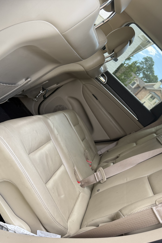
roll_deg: -42.3
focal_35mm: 34
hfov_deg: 38.6
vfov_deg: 55.8
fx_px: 229
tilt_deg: -13.8
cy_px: 123
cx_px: 58
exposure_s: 1/166
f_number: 1.78
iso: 80
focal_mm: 6.76
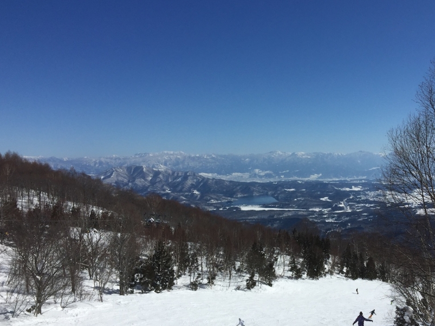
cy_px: 201
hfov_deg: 49.7
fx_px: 465
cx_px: 270
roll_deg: +1.8
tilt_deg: -1.9
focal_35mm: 37
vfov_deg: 38.4
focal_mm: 4.15
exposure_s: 1/6623
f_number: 2.2
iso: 32
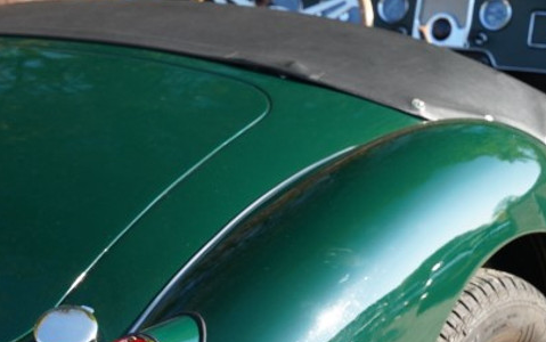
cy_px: 155
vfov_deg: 6.5
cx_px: 180
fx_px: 3032
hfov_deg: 10.3
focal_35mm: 204
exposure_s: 1/60
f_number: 5.6
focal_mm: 49.9
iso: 100
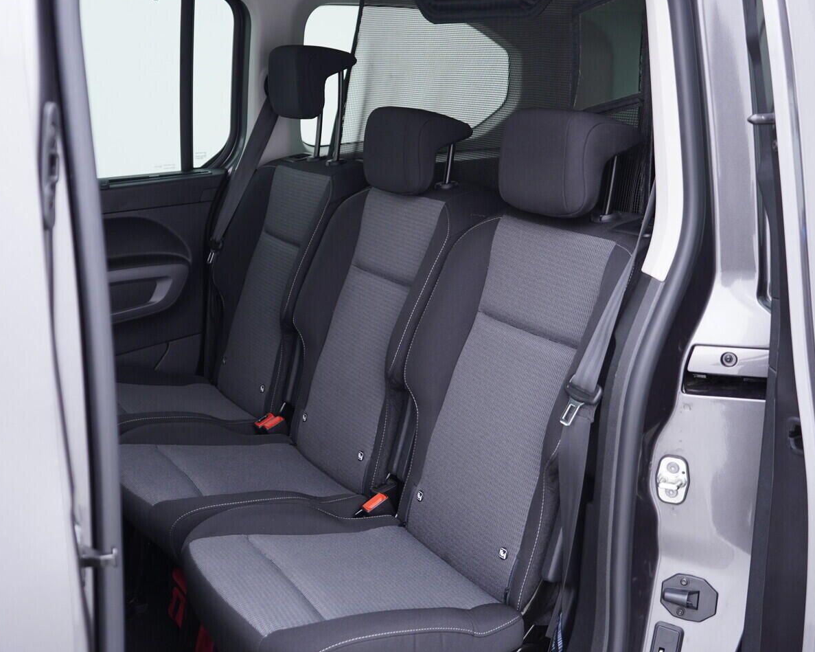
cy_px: 323
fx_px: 989
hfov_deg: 44.7
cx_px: 363
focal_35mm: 41
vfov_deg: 36.5
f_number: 2.8
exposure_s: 1/40
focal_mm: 24
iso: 320
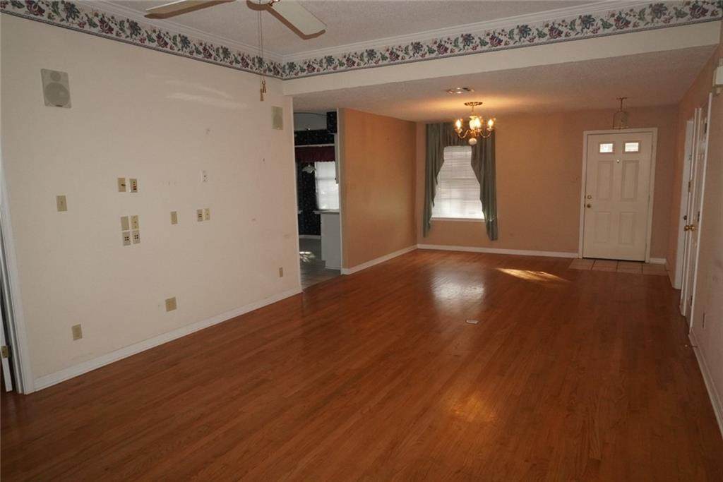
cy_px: 241
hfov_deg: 73.7
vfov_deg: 53.1
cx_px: 362
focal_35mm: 24
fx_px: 482
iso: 3200
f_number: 10
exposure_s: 1/160
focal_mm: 16
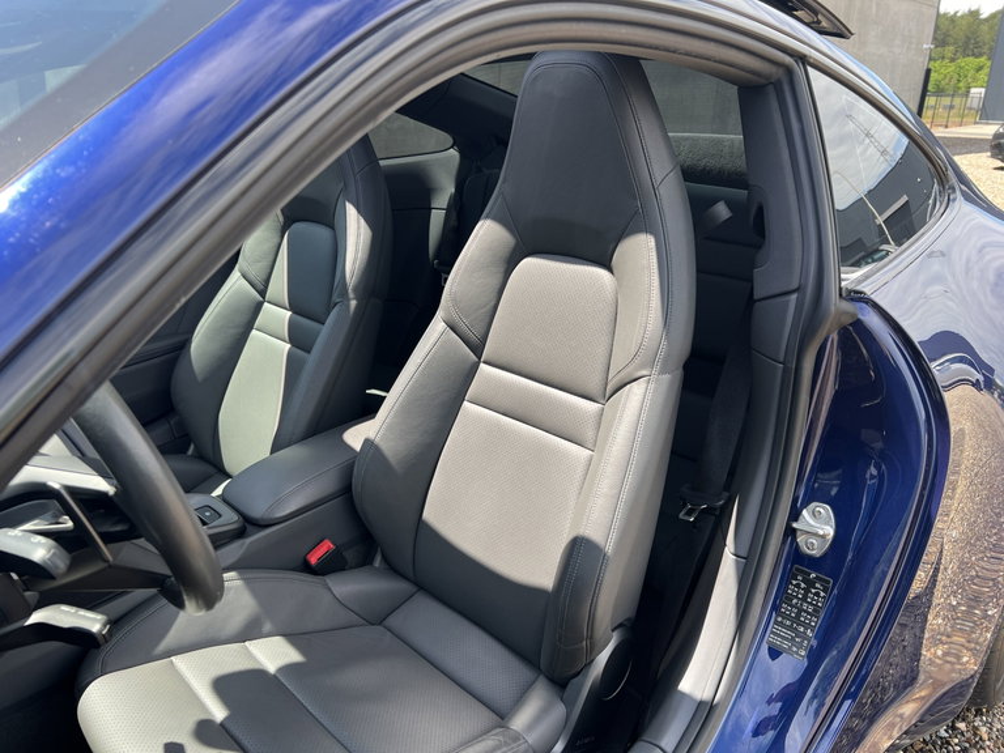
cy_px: 376
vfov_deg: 53.1
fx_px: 754
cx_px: 502
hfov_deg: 67.3
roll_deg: -0.8
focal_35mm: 26
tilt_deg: -21.1
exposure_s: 1/621
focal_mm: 5.7
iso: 50
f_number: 1.5
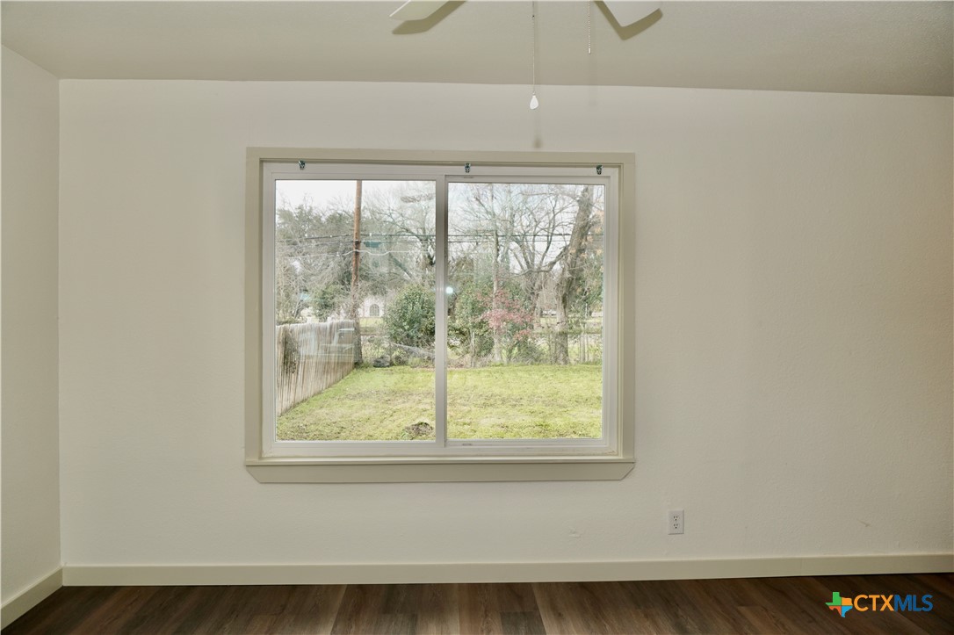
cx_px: 477
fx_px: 636
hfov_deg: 73.8
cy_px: 318
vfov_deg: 53.1
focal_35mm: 24
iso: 200
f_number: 4
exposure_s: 1/160
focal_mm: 16
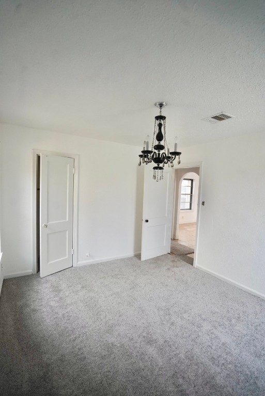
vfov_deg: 96.7
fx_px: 176
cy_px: 198
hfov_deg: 73.8
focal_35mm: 16
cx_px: 132
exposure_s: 1/160
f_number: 4
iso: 1000
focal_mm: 16
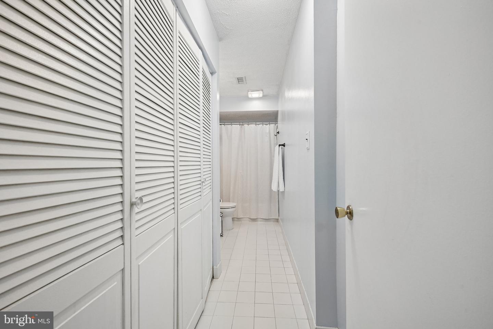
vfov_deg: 75.5
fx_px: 212
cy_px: 164
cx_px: 246
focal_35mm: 16
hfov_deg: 98.5
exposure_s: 1/25
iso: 800
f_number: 8
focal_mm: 15.5
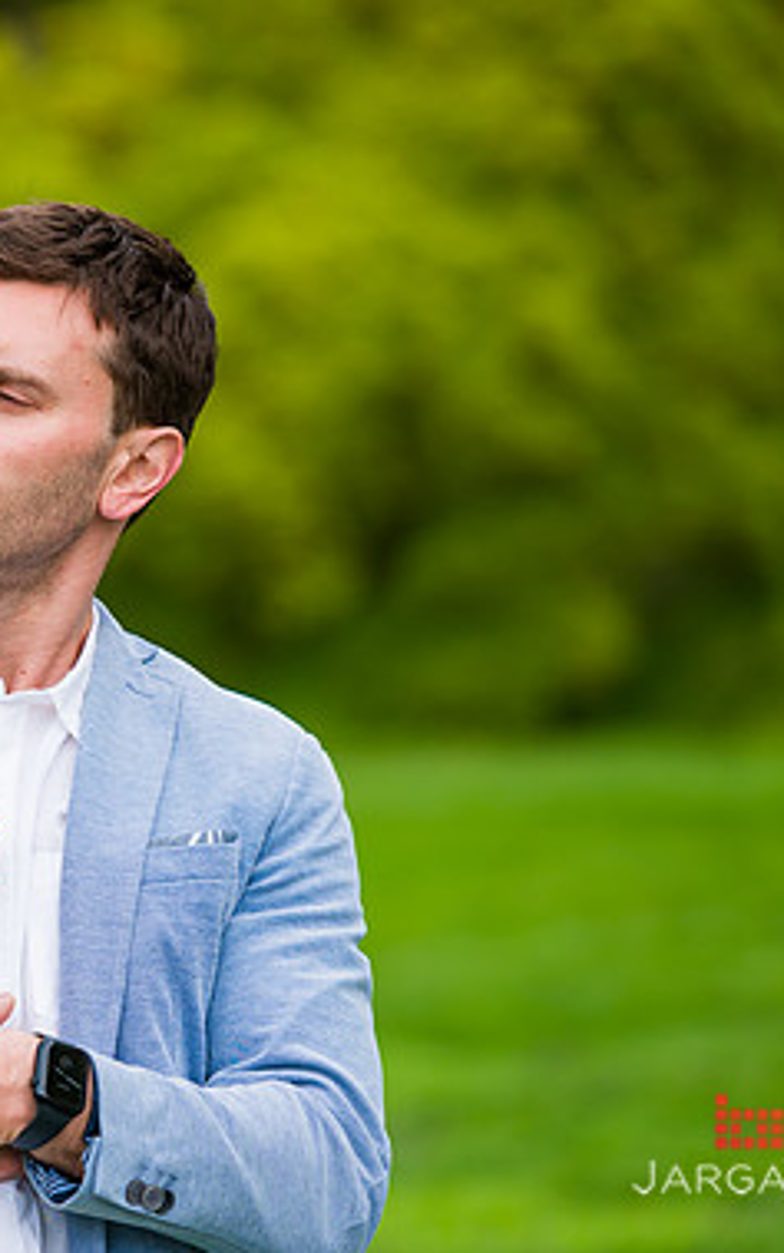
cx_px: -10
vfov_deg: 9.0
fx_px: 7997
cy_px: 628
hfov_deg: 5.6
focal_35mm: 234
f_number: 3.5
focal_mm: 150
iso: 200
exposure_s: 1/800
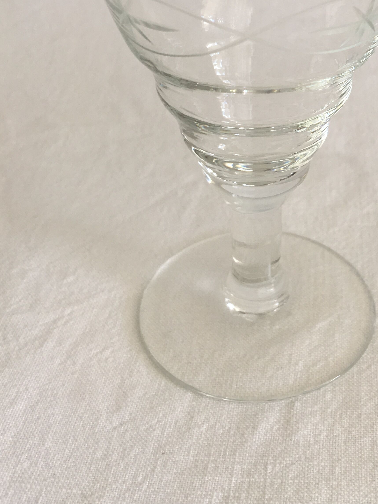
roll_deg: -1.3
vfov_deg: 36.3
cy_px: 108
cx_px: 290
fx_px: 742
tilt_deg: -27.3
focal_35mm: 51
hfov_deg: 28.1
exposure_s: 1/50
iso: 32
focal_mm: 4.15
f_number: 2.2
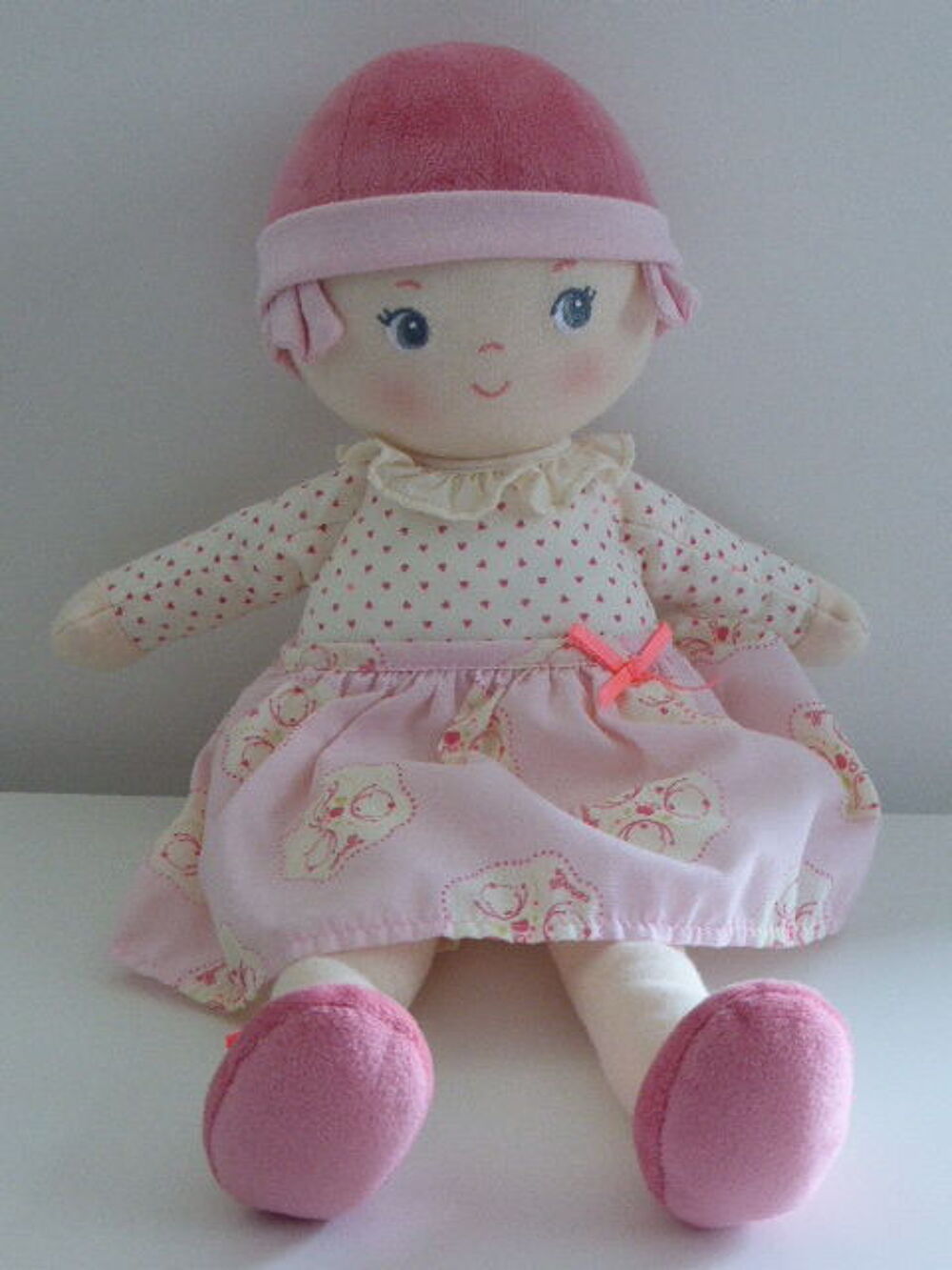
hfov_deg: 27.5
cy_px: 635
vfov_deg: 36.2
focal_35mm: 53
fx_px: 1943
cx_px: 476
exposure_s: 1/30
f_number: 4.4
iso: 400
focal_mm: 9
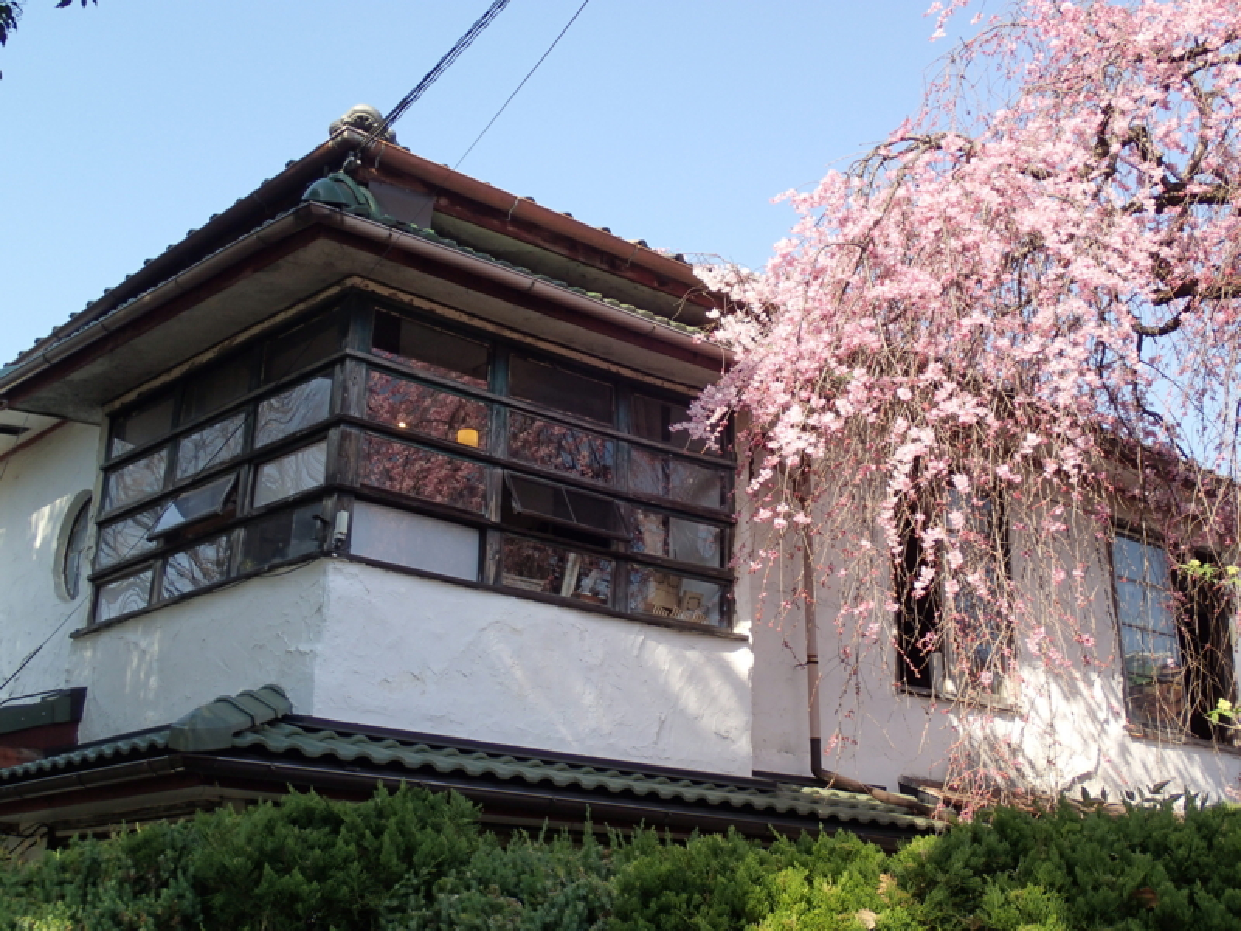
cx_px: 620
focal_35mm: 43
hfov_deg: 43.9
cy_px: 466
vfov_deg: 33.6
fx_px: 1542
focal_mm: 7.86
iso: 100
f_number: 4
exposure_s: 1/250
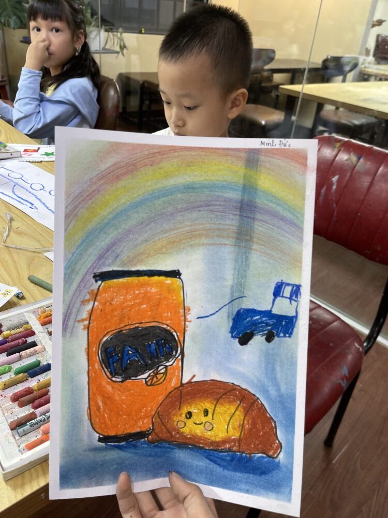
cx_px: 194
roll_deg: -5.4
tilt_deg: -32.1
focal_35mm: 25
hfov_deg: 54.9
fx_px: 374
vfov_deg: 69.4
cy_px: 259
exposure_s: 1/100
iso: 125
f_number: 1.6
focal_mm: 5.1
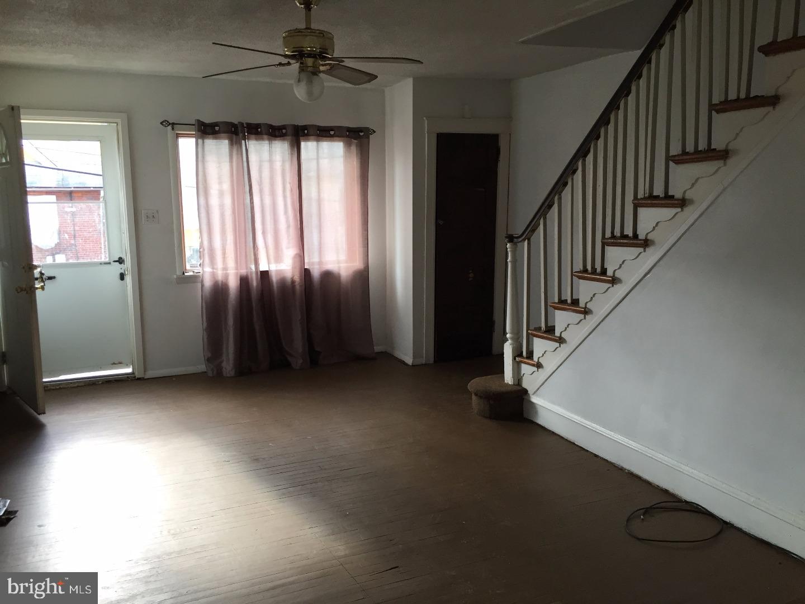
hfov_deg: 61.7
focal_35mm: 29
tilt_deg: -8.3
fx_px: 674
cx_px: 402
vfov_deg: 48.2
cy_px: 302
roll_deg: -0.2
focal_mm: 4.15
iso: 32
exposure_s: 1/40
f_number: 2.2
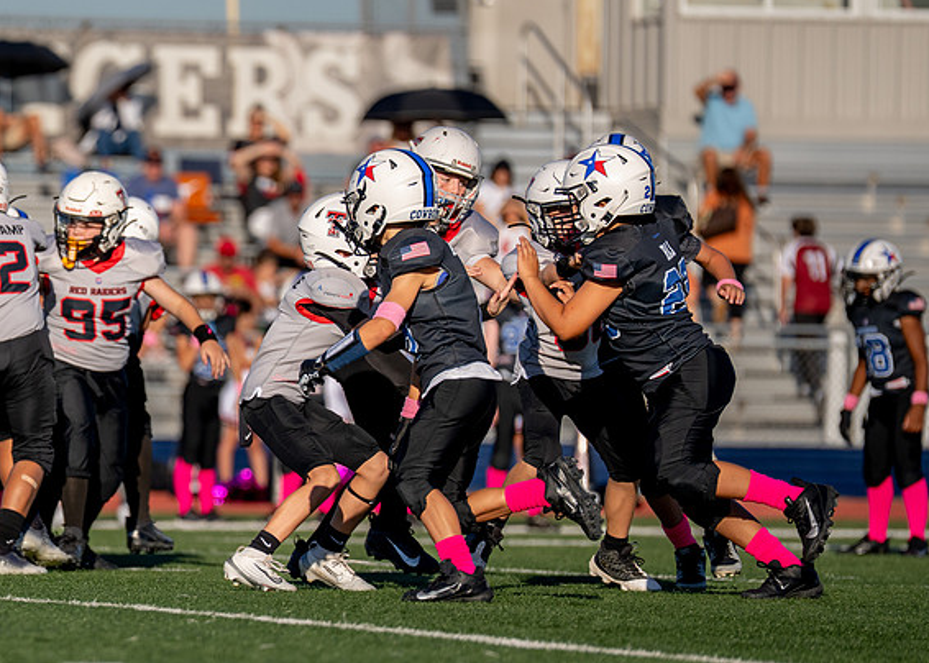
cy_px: 339
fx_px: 9443
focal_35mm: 358
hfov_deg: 5.6
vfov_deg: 4.0
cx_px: 99
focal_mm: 200
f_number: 2.8
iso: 160
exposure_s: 1/5000
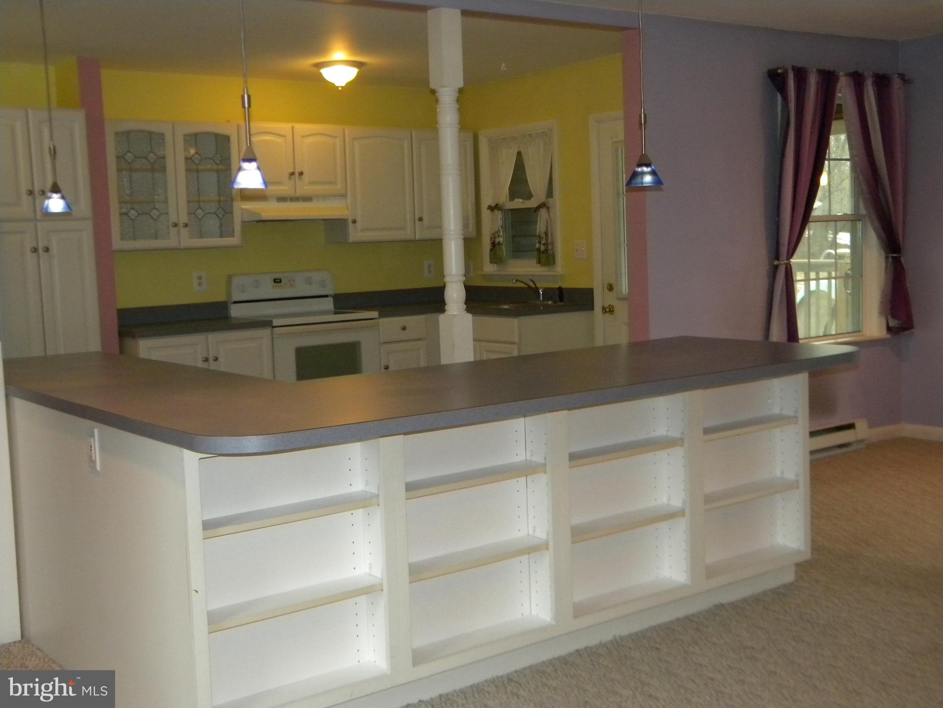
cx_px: 472
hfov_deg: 45.8
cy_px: 354
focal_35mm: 41
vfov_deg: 35.1
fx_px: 1117
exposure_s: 1/30
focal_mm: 7.3
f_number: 3.8
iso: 400
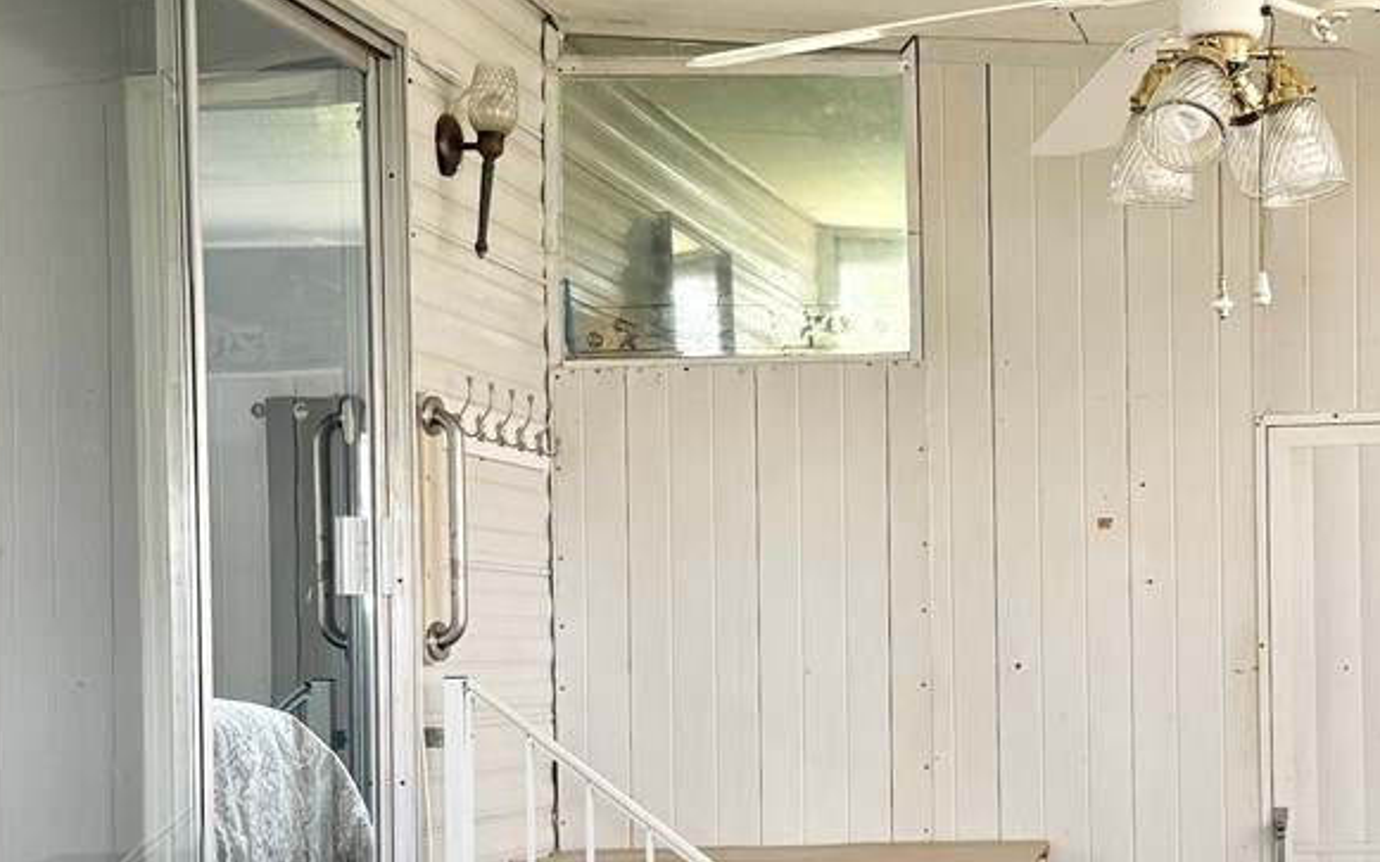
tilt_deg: -0.1
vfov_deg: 18.5
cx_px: 955
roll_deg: +0.6
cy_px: 655
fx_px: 2632
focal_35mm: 70
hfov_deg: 29.1
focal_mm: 6.76
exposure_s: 1/121
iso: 125
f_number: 1.78
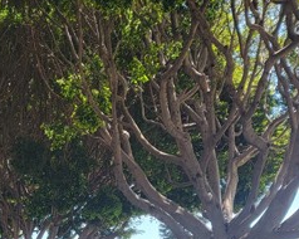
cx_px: -49
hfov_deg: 27.0
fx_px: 557
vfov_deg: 22.1
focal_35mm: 63
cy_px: 296
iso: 16
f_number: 1.8
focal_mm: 6.7
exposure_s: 1/120
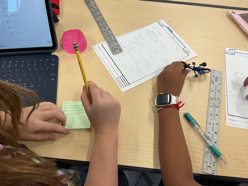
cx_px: 124
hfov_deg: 61.7
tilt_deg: -59.5
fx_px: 208
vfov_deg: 48.2
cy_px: 93
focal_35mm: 29
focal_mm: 3
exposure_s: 1/60
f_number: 1.8
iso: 40
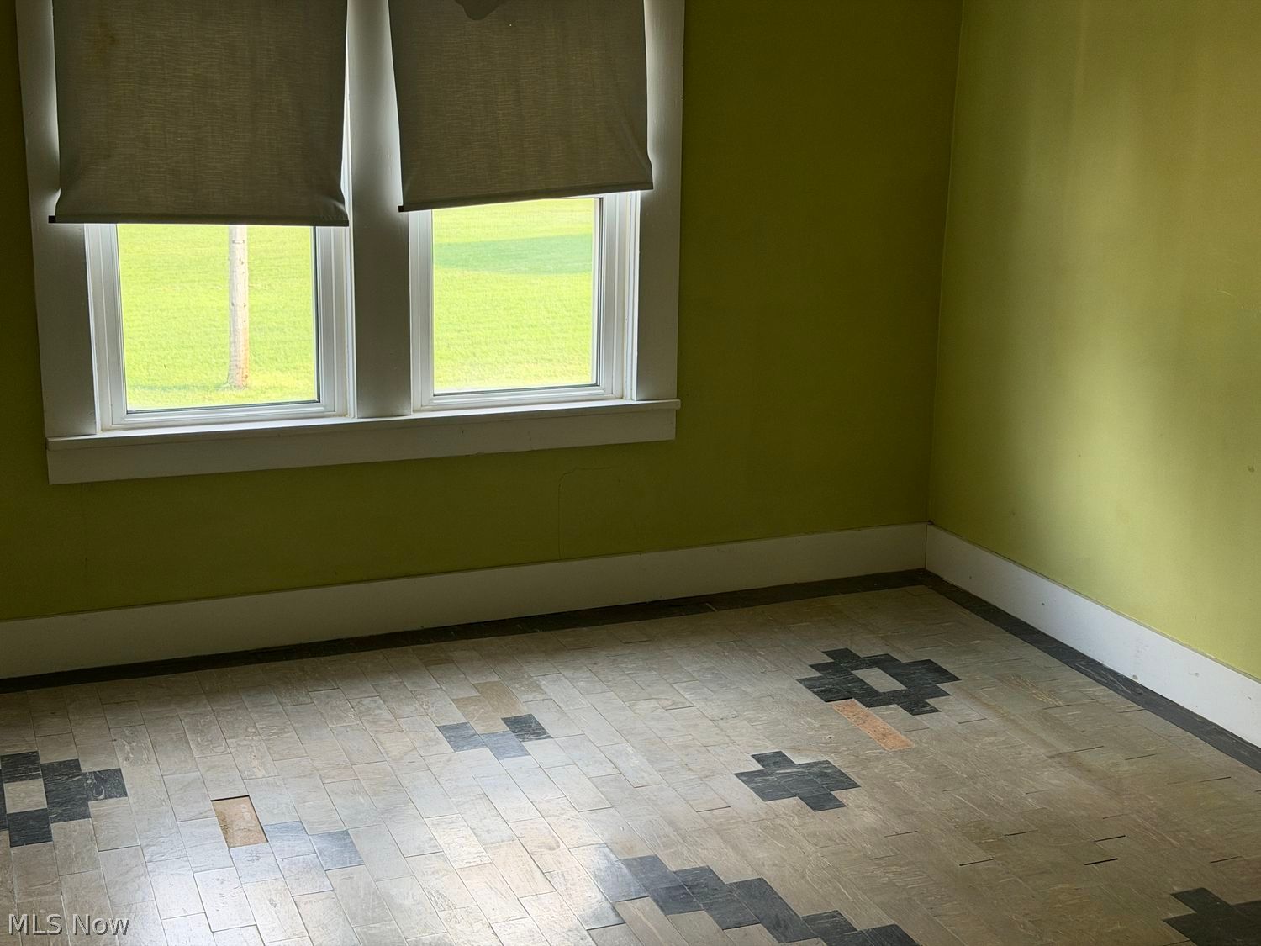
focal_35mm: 48
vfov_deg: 30.3
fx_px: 1749
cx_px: 630
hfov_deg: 39.7
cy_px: 473
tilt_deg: -11.4
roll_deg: -1.3
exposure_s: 1/81
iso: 200
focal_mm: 6.76
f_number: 1.78
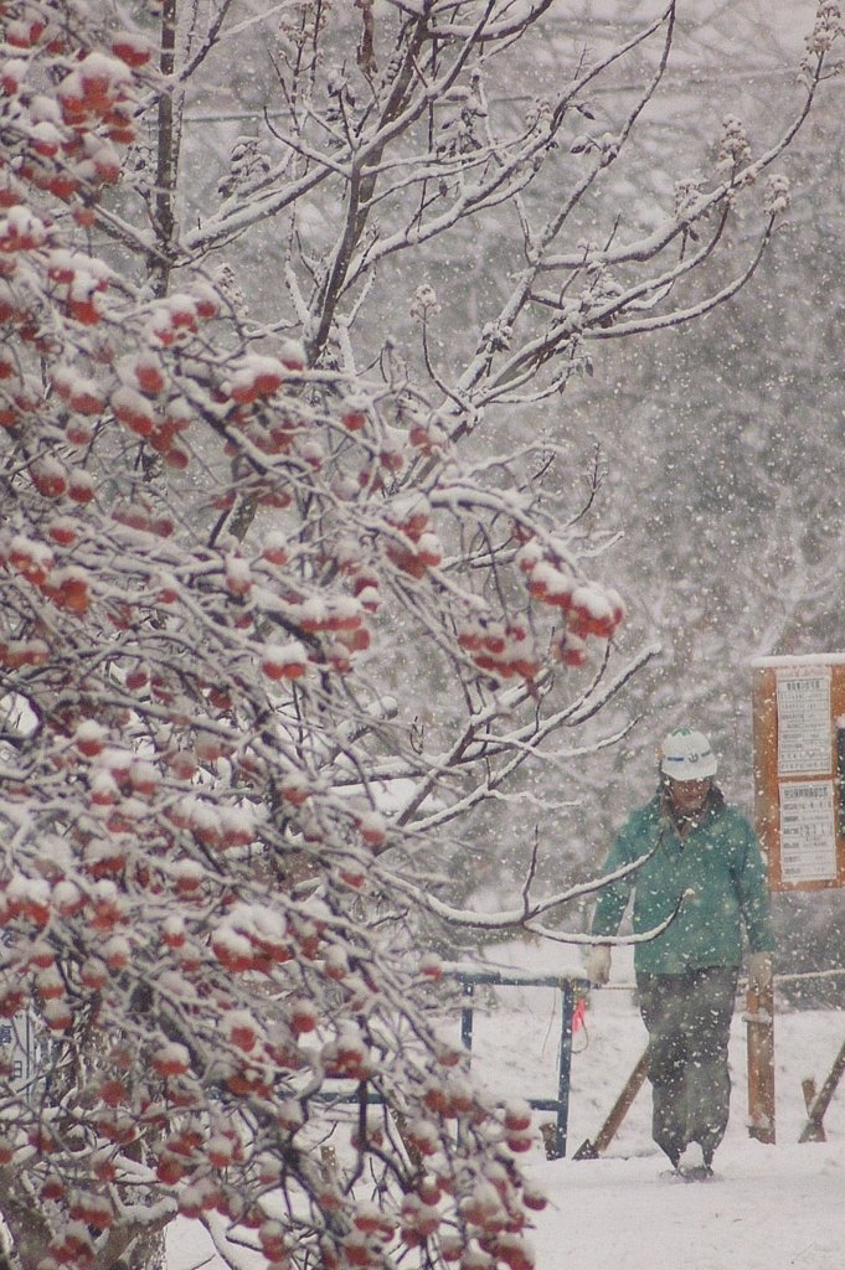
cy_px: 635
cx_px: 422
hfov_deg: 2.3
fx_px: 21159
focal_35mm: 600
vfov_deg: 3.4
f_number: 6
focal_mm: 400
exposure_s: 1/500
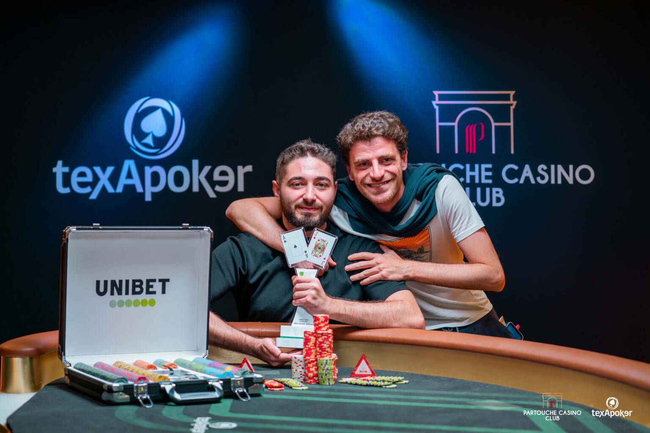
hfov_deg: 28.8
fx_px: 1264
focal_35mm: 70
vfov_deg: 19.5
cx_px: 325
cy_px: 216
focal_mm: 70
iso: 800
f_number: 3.5
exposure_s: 1/320
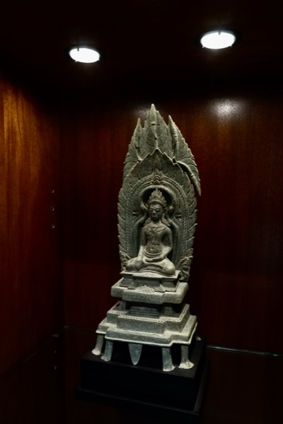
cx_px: 142
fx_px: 330
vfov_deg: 65.5
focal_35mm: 28
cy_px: 212
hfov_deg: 46.4
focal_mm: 28
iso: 1600
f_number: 8
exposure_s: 1/100
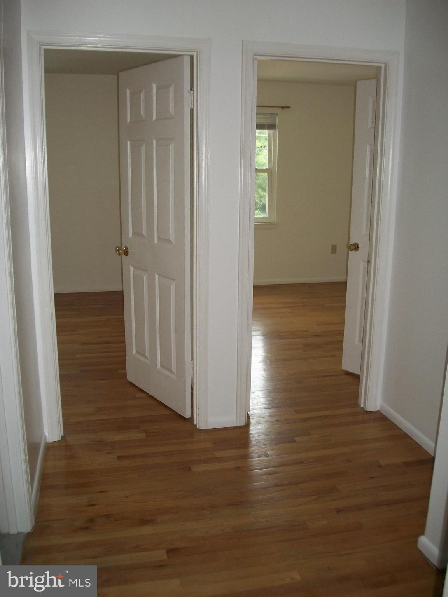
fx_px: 552
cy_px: 298
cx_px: 224
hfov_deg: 44.2
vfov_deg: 56.8
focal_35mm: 32
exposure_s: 1/60
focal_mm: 5.7
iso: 80
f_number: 2.9
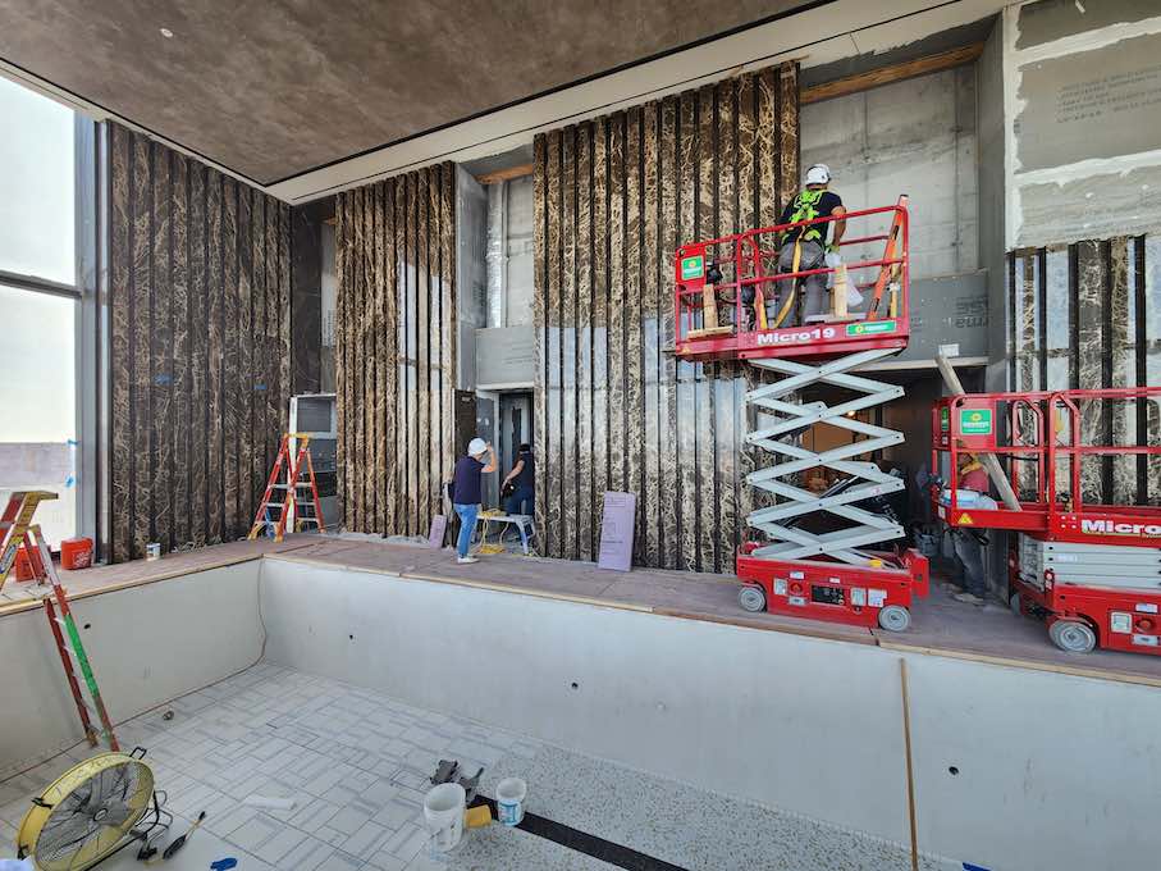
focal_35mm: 13
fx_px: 436
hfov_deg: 106.2
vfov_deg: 89.9
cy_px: 436
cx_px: 580
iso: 64
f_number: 2.2
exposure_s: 1/60
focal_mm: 2.2
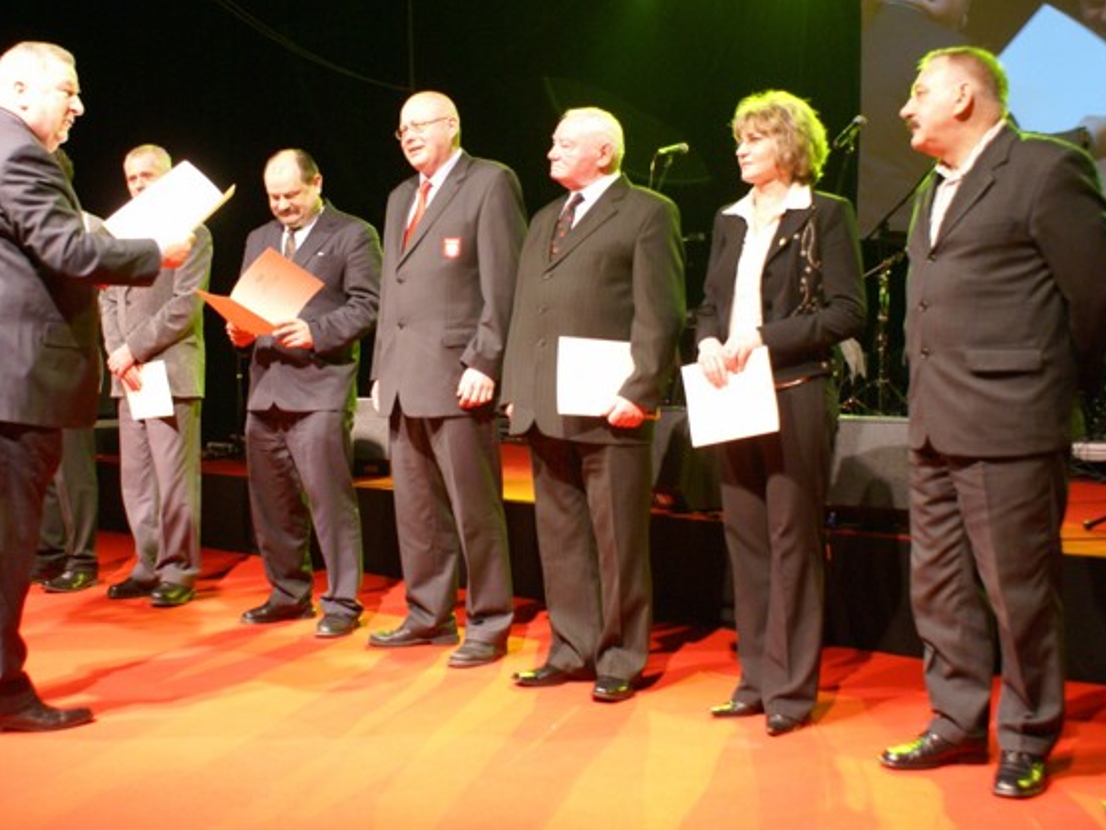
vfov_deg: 35.9
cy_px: 384
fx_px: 1278
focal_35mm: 40
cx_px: 456
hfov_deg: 46.6
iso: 500
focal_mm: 22
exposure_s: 1/25
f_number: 4
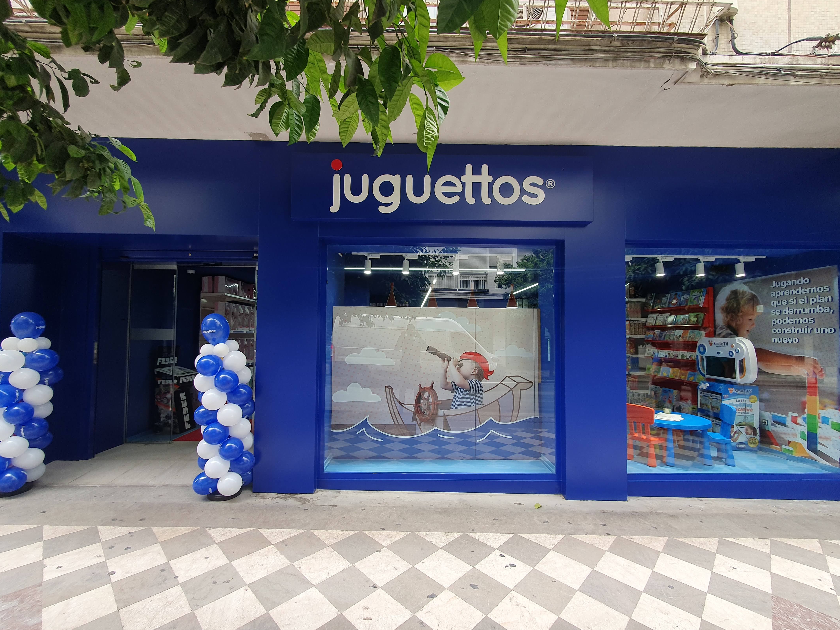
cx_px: 416
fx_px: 340
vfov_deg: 85.7
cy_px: 322
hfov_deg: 102.1
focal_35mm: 14
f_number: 2.2
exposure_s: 1/100
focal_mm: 1.8
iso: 50
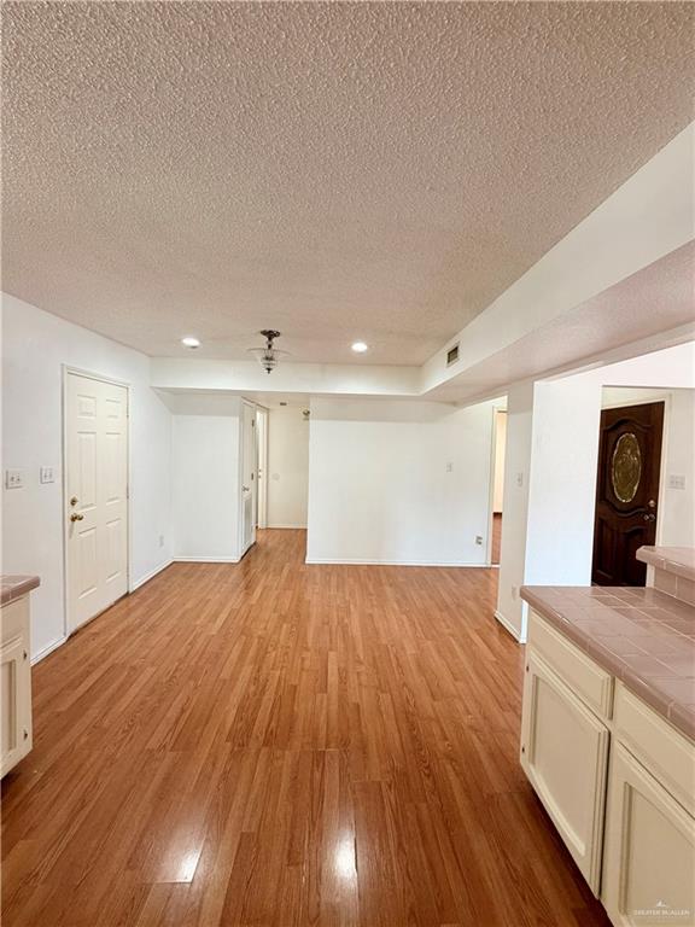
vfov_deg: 102.1
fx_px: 375
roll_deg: -1.9
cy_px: 464
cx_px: 348
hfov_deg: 85.7
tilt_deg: -2.7
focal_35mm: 14
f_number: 2.2
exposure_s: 1/60
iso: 200
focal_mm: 2.22
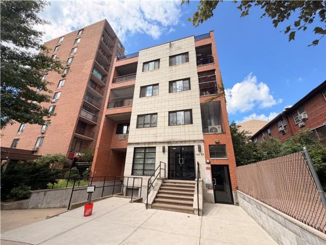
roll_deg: -1.8
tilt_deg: +21.1
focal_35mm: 14
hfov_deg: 102.1
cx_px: 163
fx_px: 132
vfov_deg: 85.7
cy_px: 122
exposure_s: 1/717
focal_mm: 2.22
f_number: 2.2
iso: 40
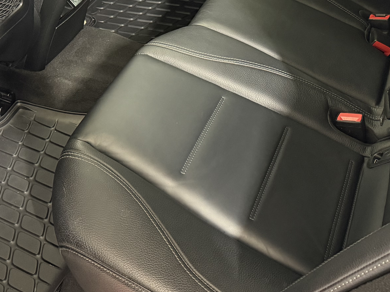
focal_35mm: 58
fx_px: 653
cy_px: 46
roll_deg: +1.5
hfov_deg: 33.2
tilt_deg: -34.9
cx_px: 177
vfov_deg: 24.7
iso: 800
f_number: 1.78
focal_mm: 6.76
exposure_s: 1/25
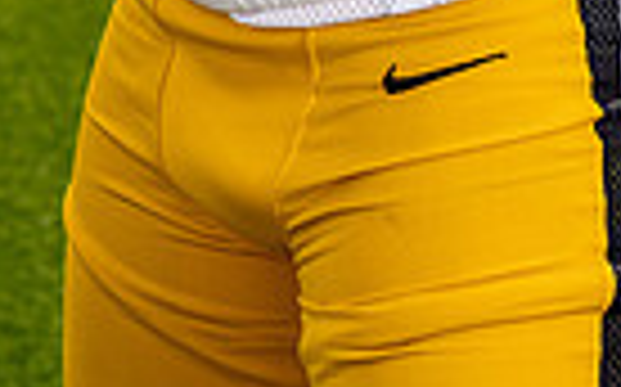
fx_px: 3703
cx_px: 184
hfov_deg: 9.6
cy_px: -603
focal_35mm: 219
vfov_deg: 5.7
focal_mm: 66
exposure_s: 1/250
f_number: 5.6
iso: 100
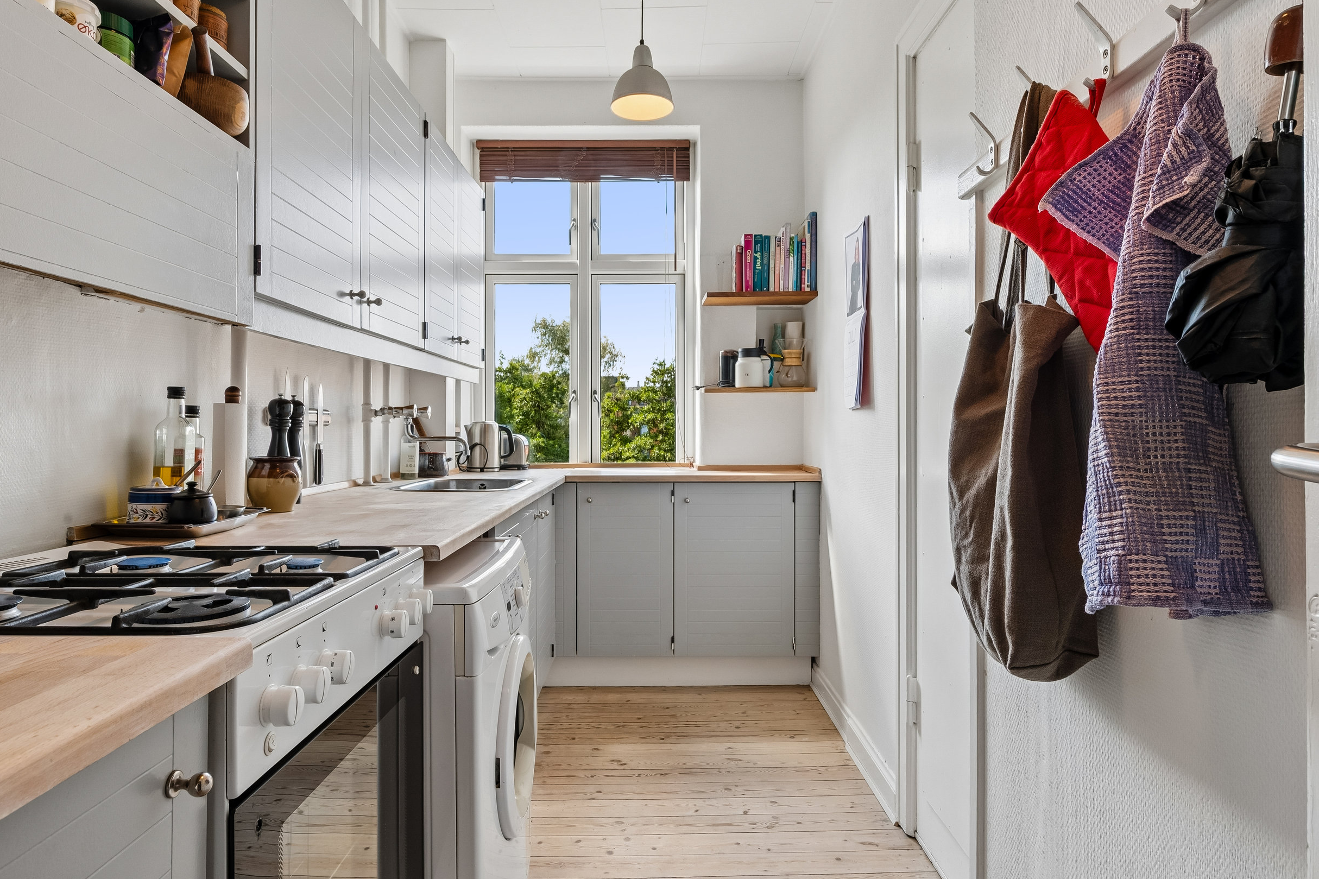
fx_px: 769
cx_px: 683
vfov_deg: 59.5
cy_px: 433
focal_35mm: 21
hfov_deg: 81.2
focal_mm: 17
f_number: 13
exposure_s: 1/15
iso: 400
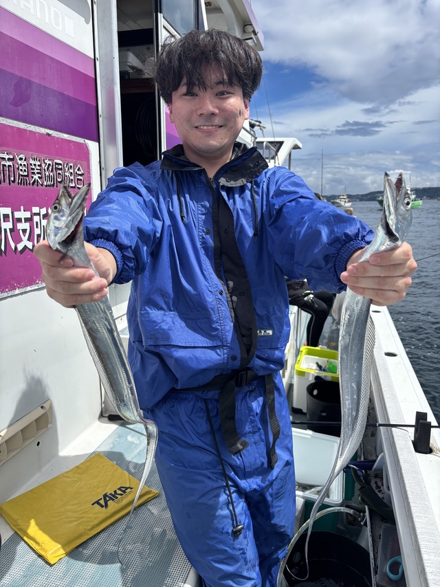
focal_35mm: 26
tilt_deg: -11.8
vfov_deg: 67.3
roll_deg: +1.4
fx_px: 441
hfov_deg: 53.0
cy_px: 294
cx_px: 220
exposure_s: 1/3534
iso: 50
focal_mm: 5.96
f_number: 1.6
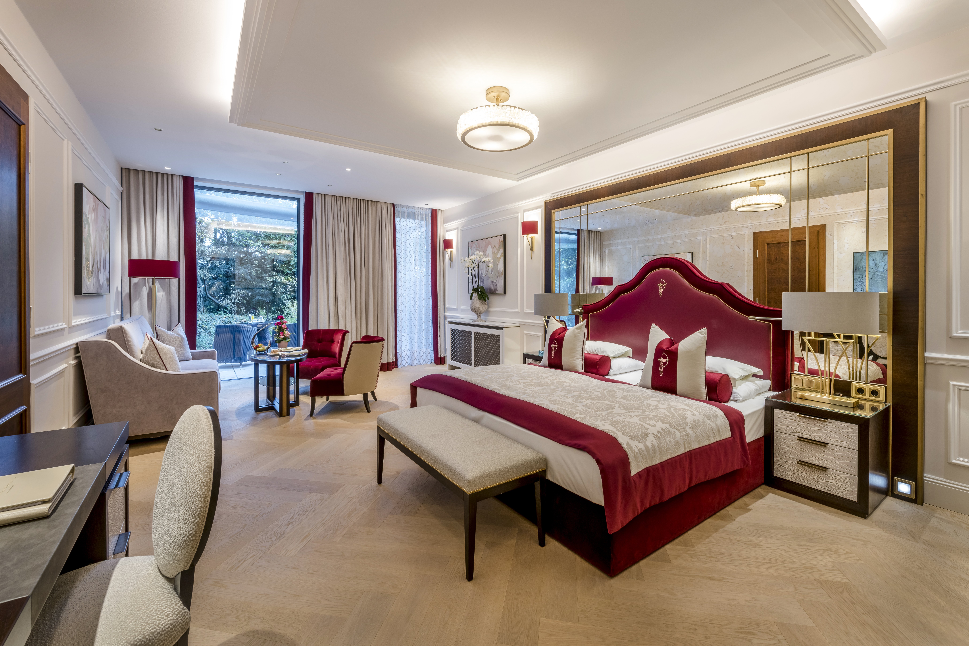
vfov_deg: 77.3
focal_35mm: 15
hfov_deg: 100.4
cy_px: 323
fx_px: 404
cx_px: 484
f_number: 13
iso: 100
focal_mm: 15
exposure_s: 1/1.67
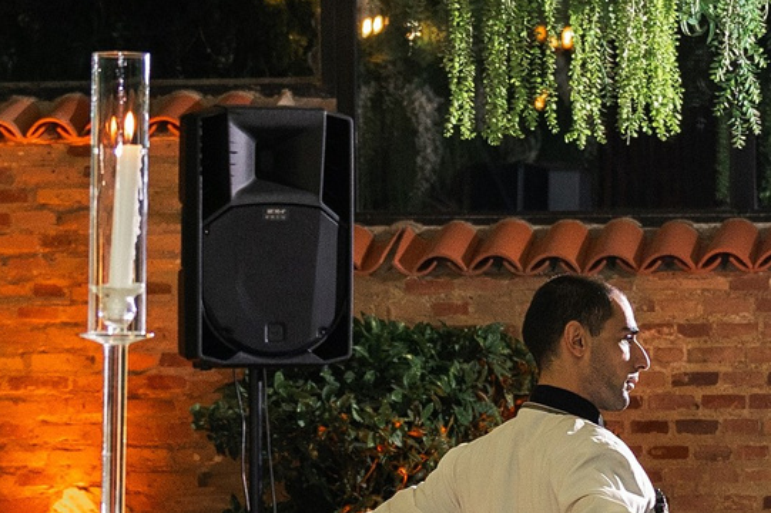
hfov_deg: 12.8
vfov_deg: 8.5
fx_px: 3446
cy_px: 444
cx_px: 475
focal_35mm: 161
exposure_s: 1/160
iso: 1250
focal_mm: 34
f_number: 3.2
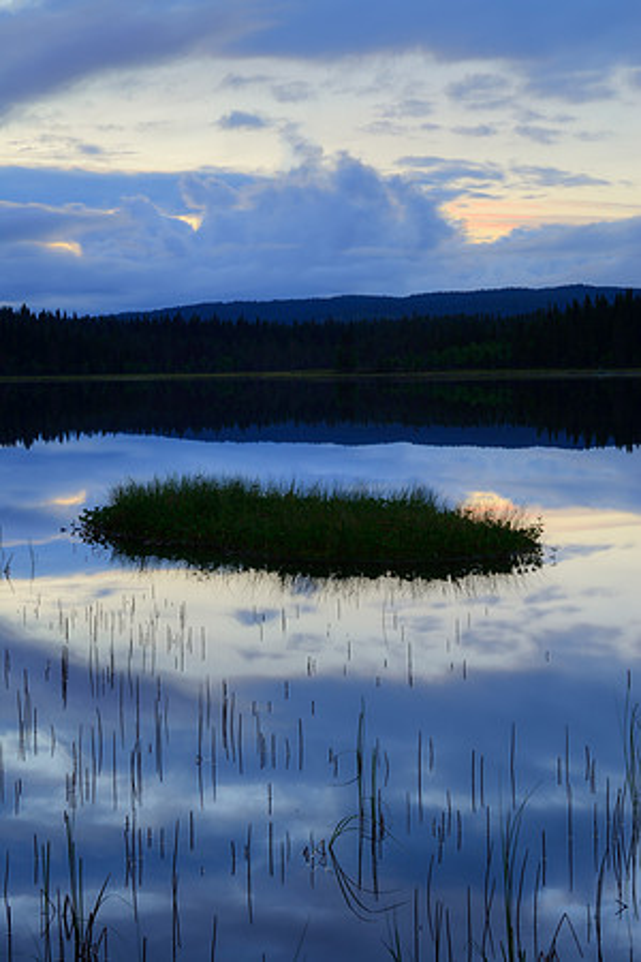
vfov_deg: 28.8
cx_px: 320
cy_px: 481
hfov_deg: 19.5
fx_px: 1869
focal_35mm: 70
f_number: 16
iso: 125
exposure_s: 1.6
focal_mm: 70
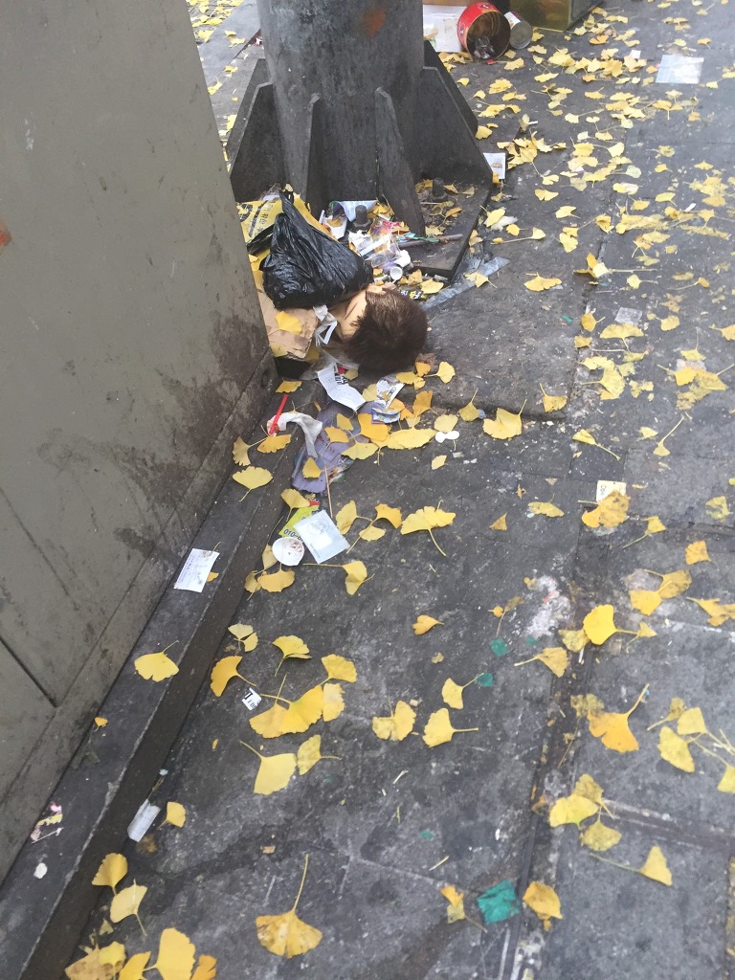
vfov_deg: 61.7
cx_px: 368
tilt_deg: -46.9
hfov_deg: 48.2
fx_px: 821
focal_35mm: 29
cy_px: 490
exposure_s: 1/30
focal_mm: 4.15
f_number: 2.2
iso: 50
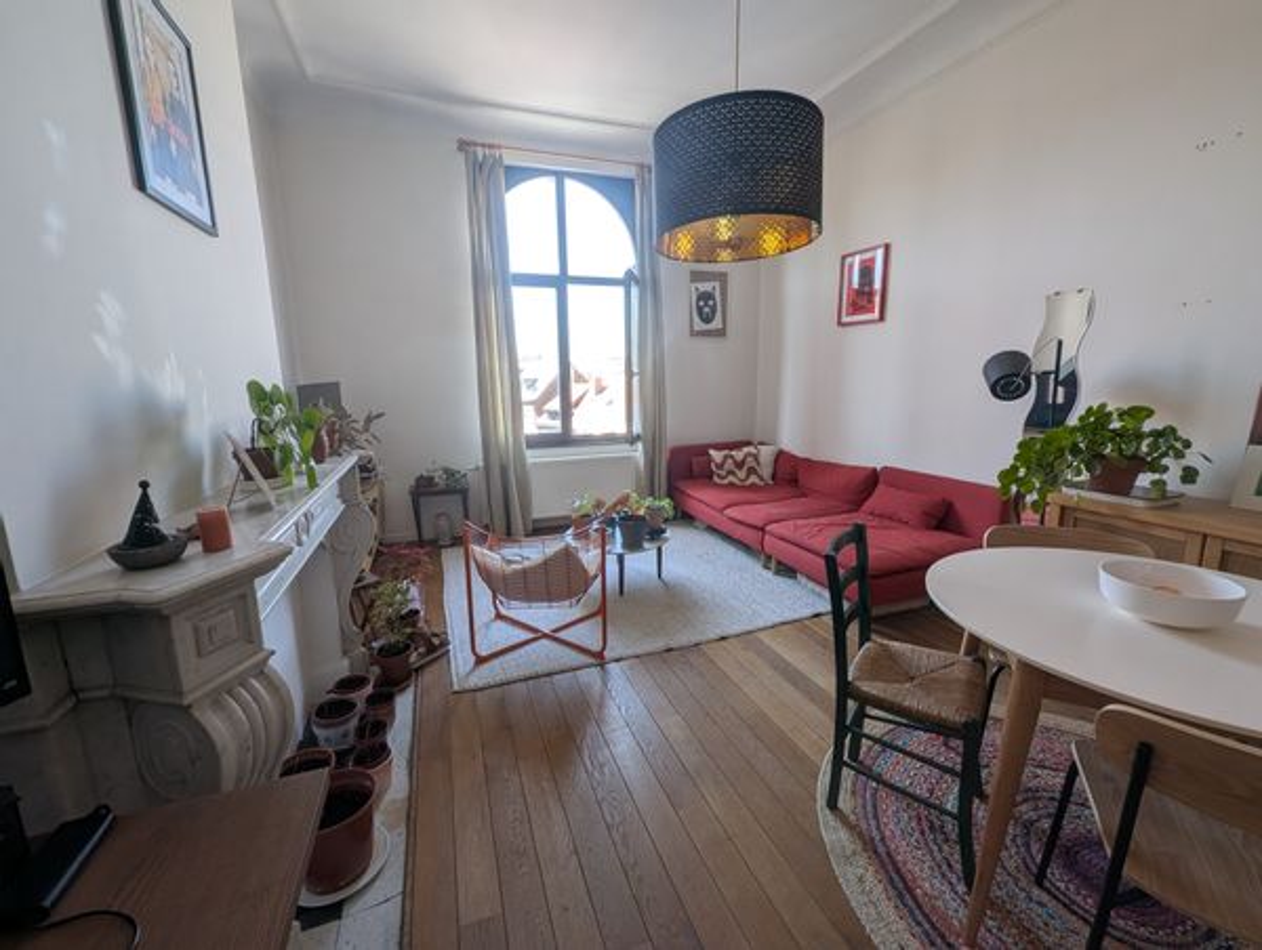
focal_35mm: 13
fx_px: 475
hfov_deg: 106.1
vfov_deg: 90.1
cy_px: 475
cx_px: 631
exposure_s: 1/102
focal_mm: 1.95
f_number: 2.2
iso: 61
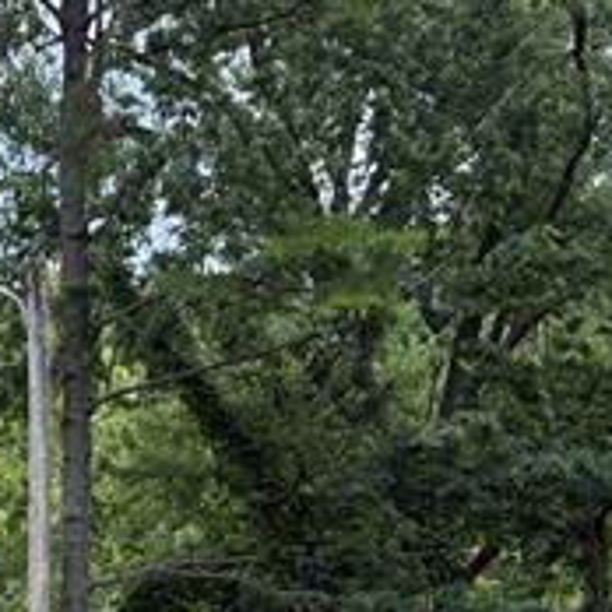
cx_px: -390
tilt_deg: -7.2
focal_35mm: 135
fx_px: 2700
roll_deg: +0.7
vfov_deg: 12.4
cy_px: 872
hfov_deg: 12.1
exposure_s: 1/959
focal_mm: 5.96
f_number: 1.6
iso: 64
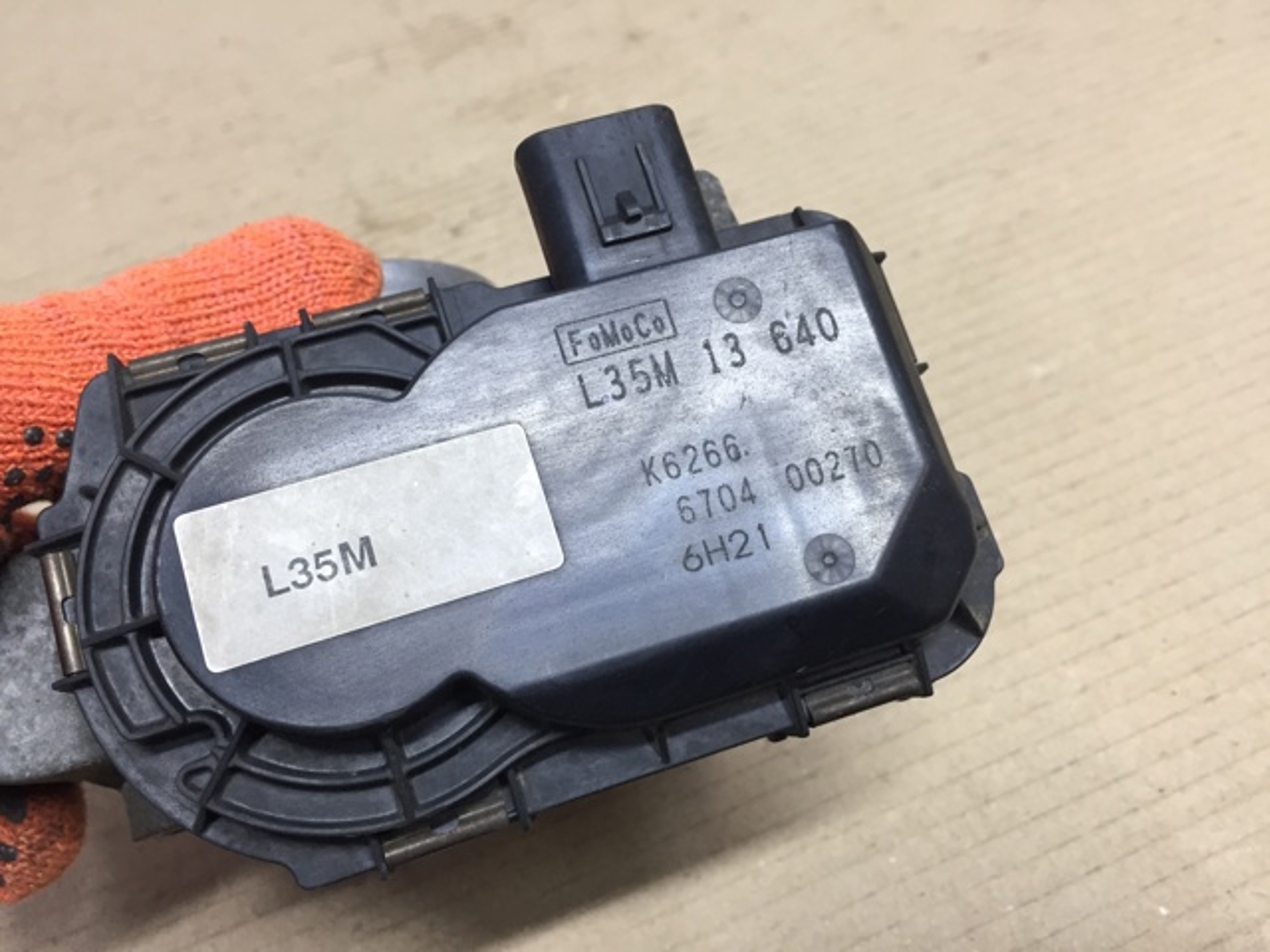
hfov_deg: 61.7
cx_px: 635
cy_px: 476
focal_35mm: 29
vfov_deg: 48.2
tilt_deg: -47.8
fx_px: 1064
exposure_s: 1/33
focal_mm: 4.15
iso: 64
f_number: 2.2
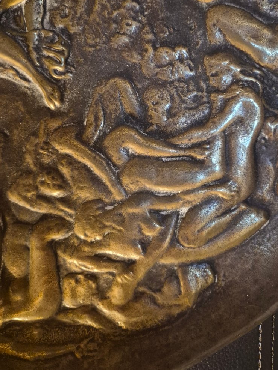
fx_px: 300
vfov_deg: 62.9
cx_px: 157
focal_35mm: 28
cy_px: 148
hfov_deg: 49.6
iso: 2000
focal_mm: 5.4
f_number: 1.8
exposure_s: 1/100
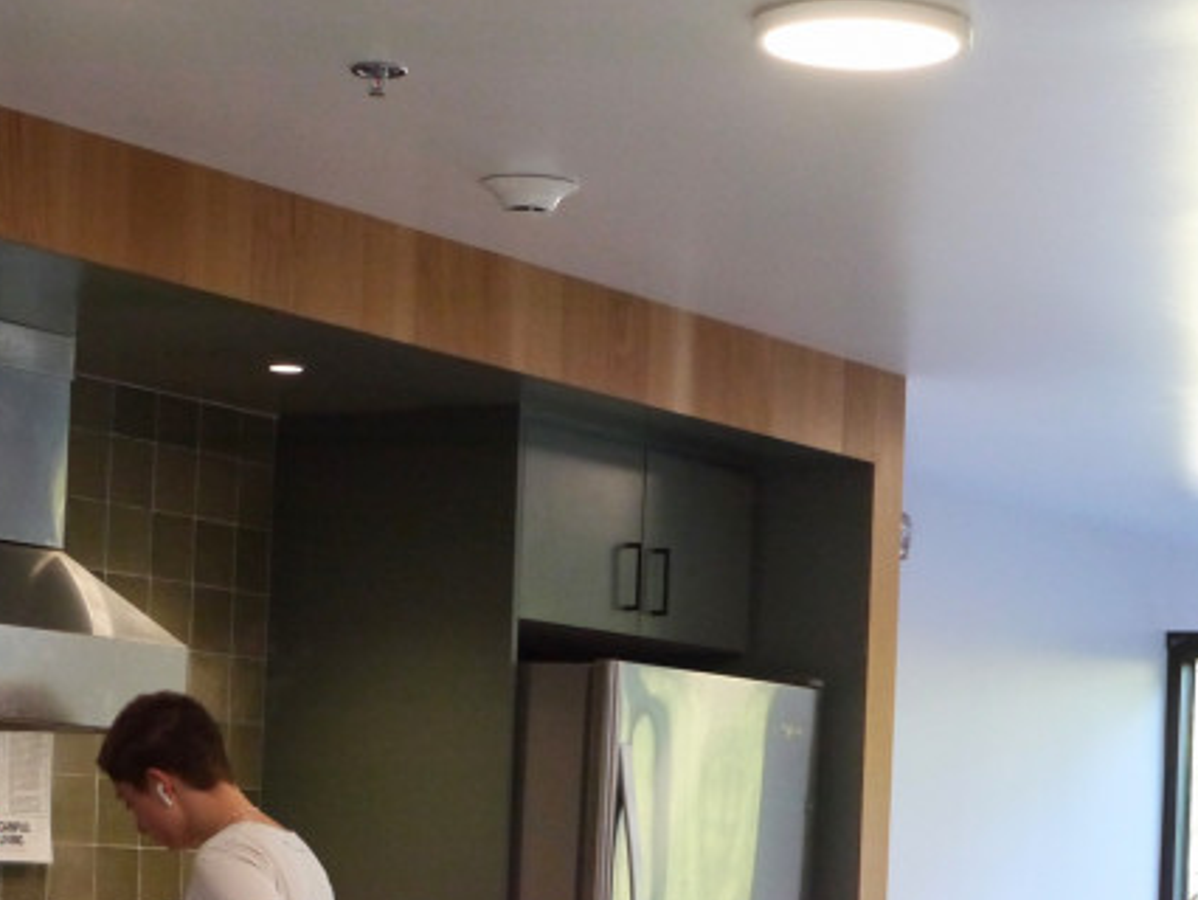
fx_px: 3532
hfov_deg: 19.2
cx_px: 641
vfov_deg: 14.3
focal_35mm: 102
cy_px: 887
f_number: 4
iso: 1600
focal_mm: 25
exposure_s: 1/160
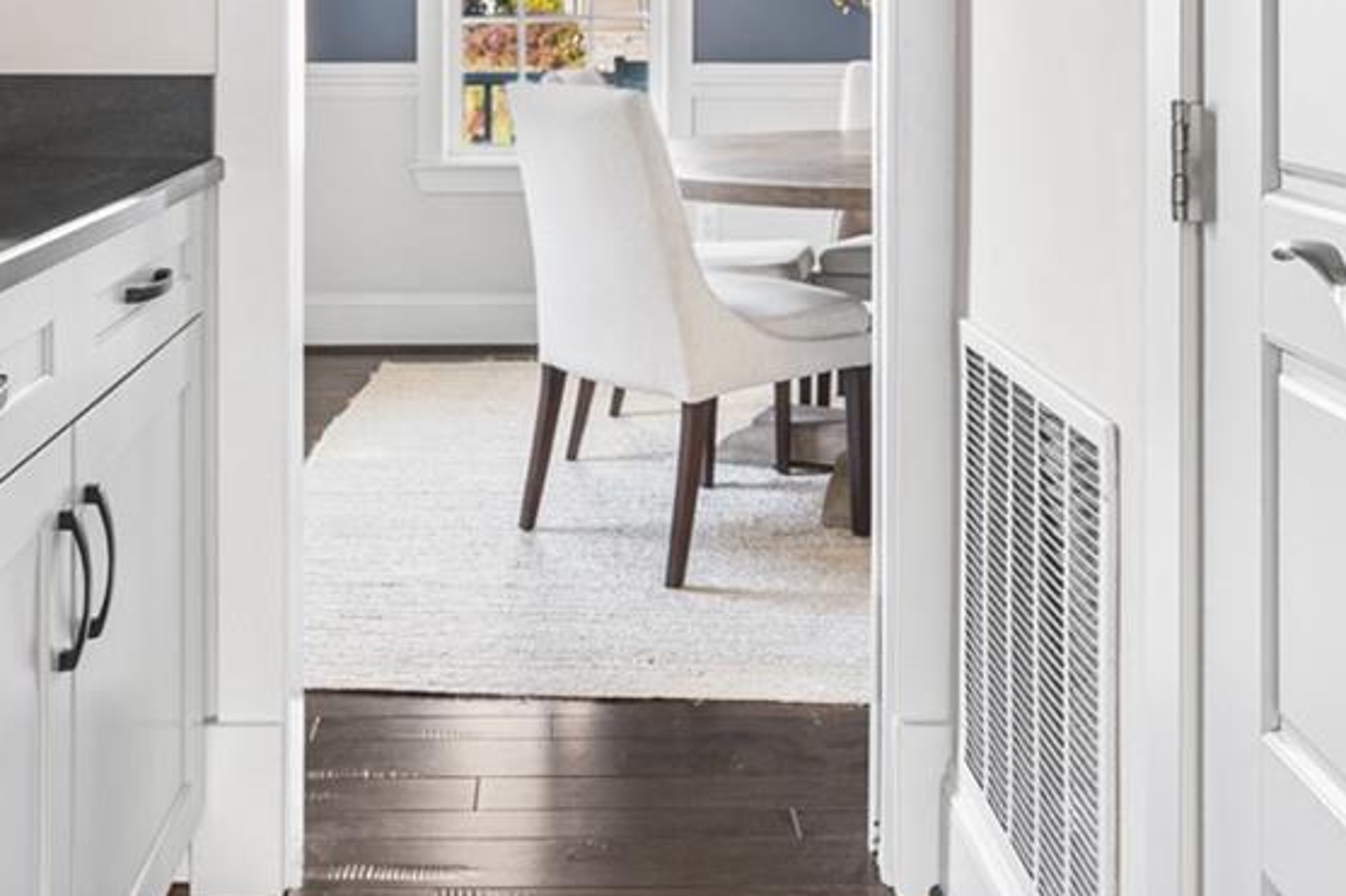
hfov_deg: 42.7
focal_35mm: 46
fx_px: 1719
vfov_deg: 27.6
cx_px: 594
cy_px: 7
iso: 400
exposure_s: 1/1.25
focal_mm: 16
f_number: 8
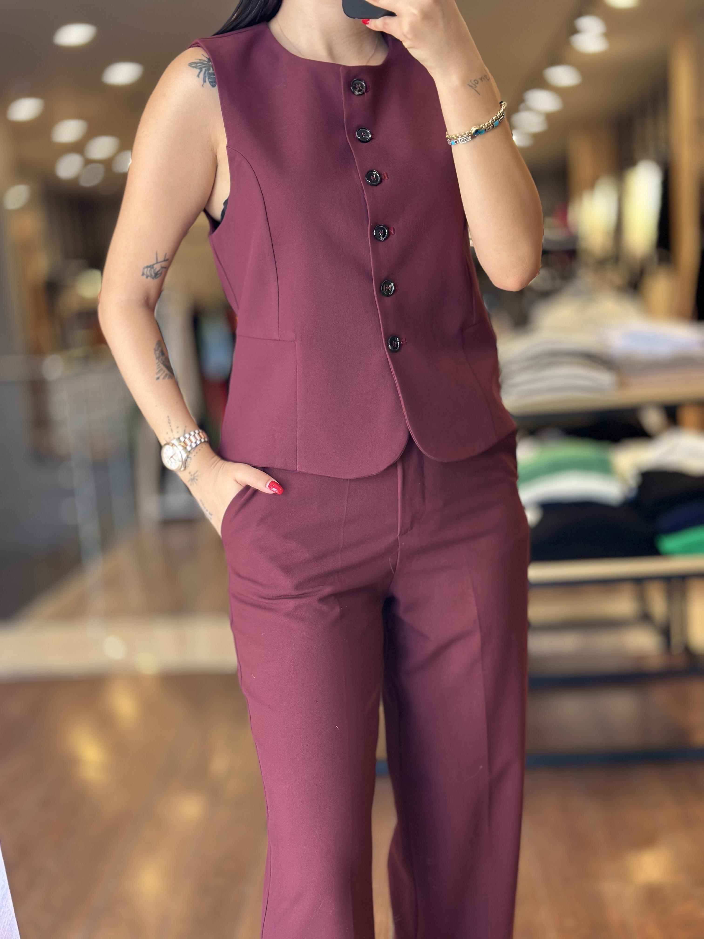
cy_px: 470
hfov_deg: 30.3
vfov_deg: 39.7
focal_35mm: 48
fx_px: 1302
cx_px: 352
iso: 125
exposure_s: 1/118
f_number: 1.78
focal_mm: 6.86
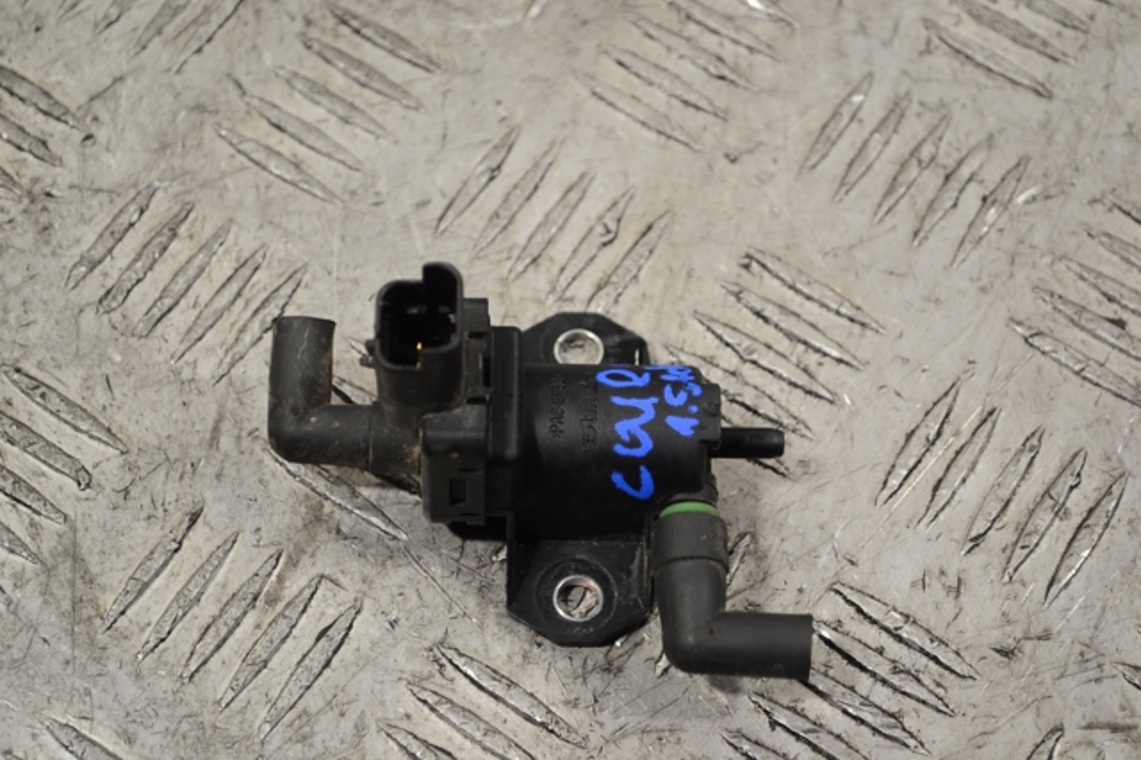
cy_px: 380
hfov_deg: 24.6
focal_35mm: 82
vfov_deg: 16.5
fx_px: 2613
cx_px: 570
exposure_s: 1/30
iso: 200
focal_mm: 55
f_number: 5.6
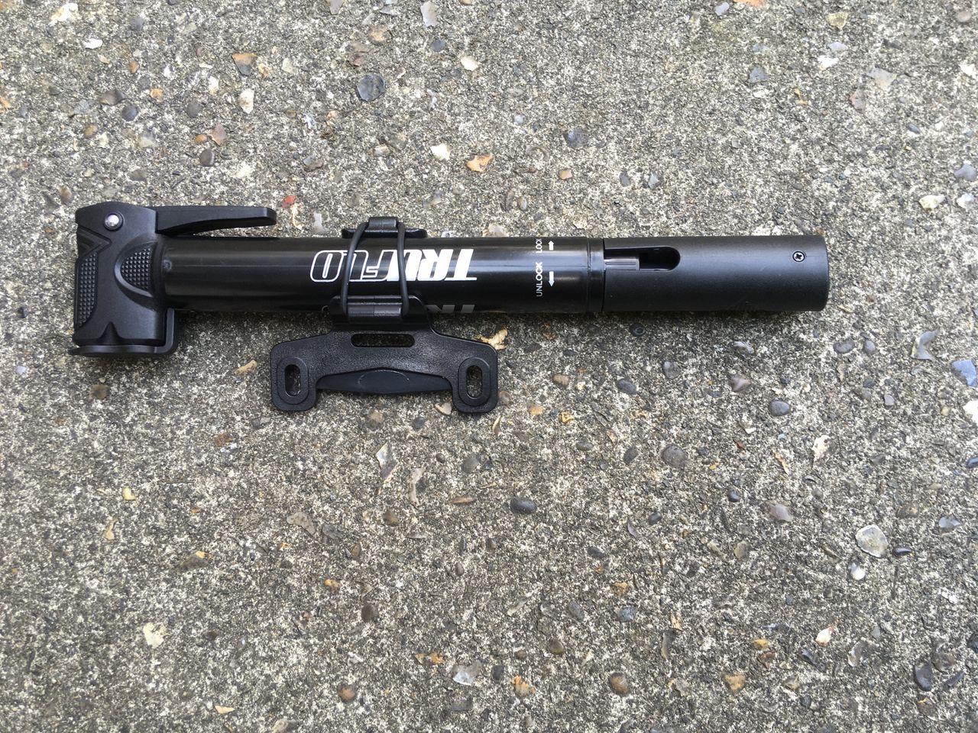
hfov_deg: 61.7
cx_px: 489
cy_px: 366
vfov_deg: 48.2
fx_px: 819
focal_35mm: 29
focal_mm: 4.15
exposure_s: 1/50
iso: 32
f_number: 2.2
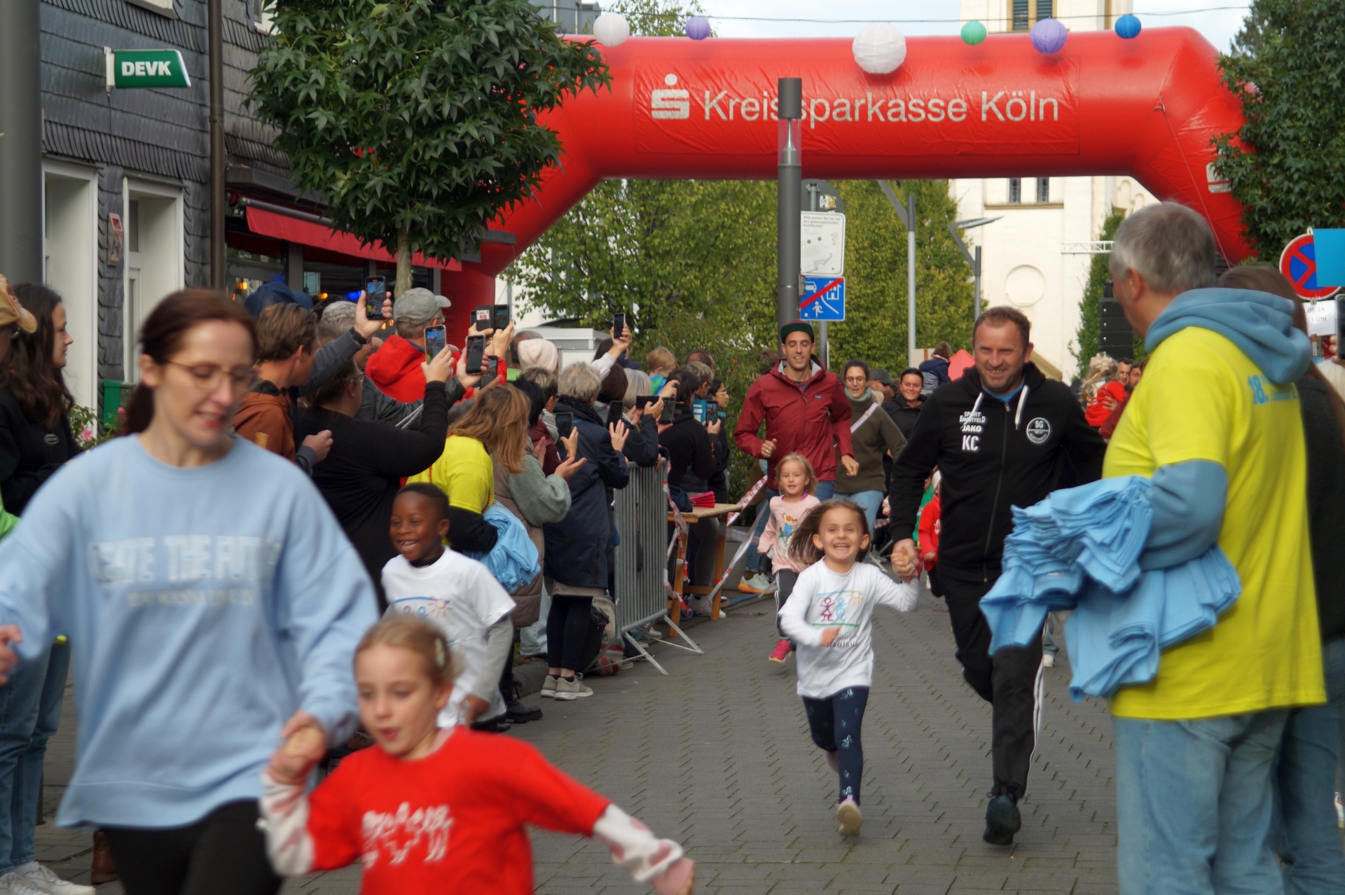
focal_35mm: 112
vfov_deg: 12.2
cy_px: 448
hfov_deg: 18.2
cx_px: 672
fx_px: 4201
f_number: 5.6
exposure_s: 1/160
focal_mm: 75
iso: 100
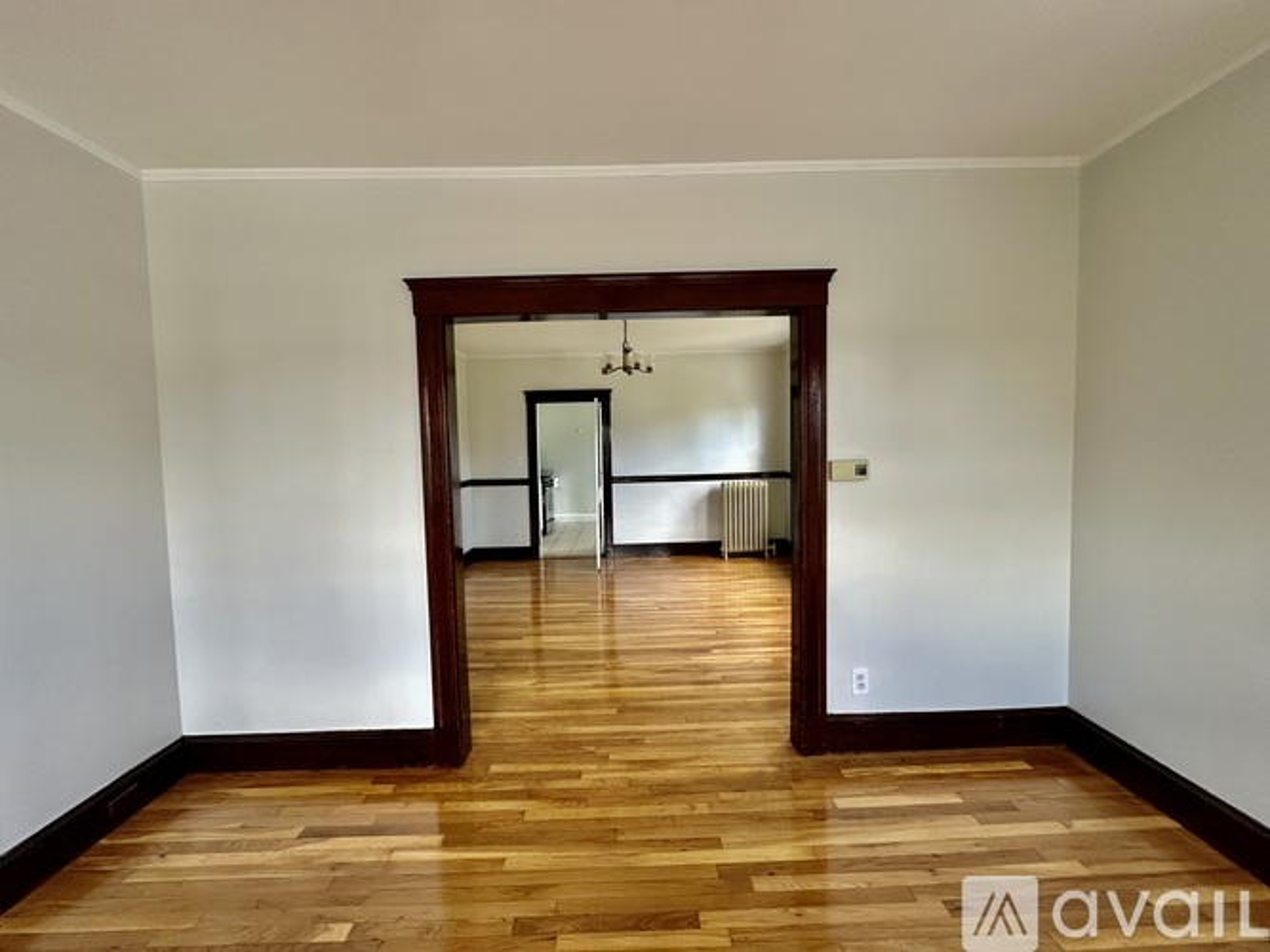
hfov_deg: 102.1
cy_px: 476
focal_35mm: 14
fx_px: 514
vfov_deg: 85.7
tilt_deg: -2.8
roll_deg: -0.2
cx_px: 635
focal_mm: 2.22
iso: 125
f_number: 2.2
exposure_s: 1/99
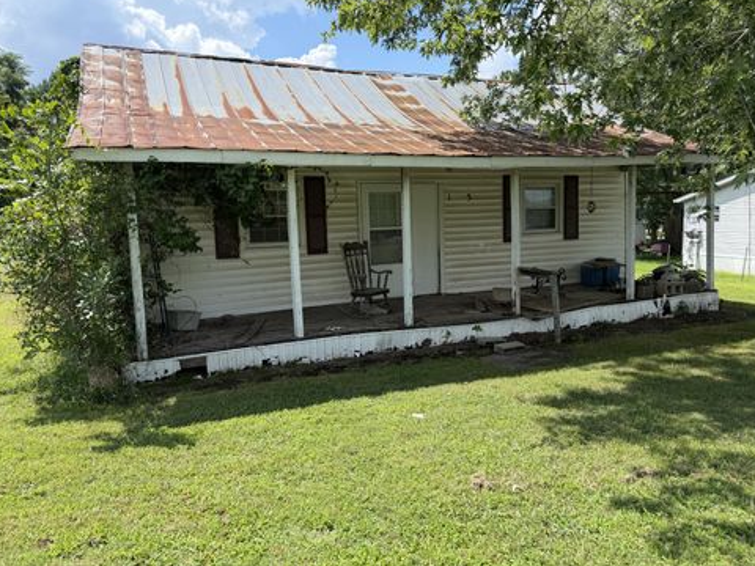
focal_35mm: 25
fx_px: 545
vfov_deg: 54.9
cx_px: 382
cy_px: 274
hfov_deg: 69.4
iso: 100
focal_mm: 6.76
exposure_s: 1/2907
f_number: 1.78
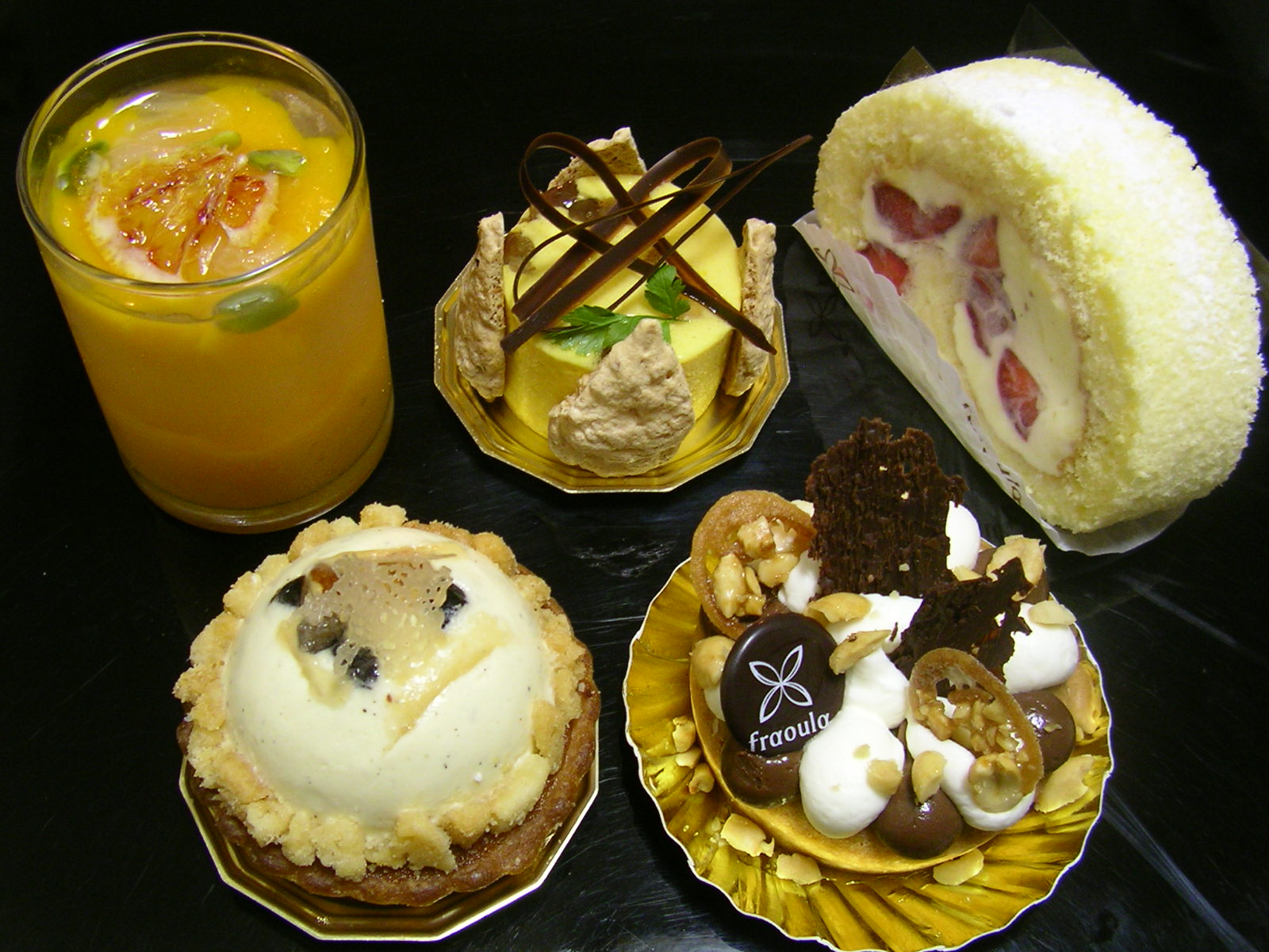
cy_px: 476
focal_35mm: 45
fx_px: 1650
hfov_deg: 42.1
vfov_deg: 32.2
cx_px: 634
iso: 100
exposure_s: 1/4.3
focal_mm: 7
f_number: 3
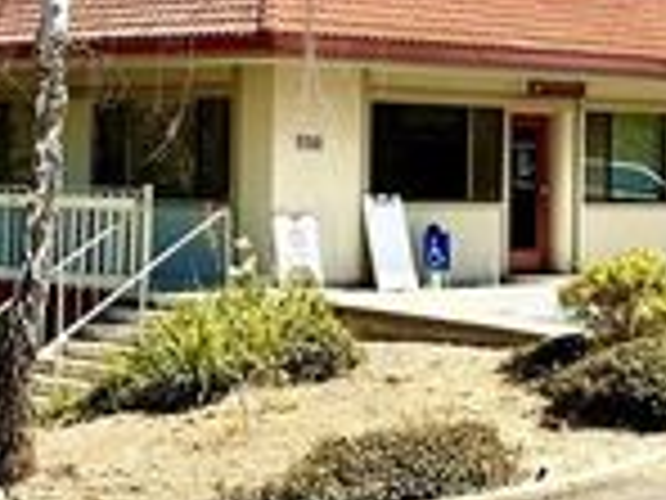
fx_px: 2001
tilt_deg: +0.9
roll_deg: -1.1
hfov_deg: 18.8
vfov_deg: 14.2
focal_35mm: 104
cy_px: 104
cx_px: 176
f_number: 1.78
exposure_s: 1/4167
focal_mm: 6.76
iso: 80
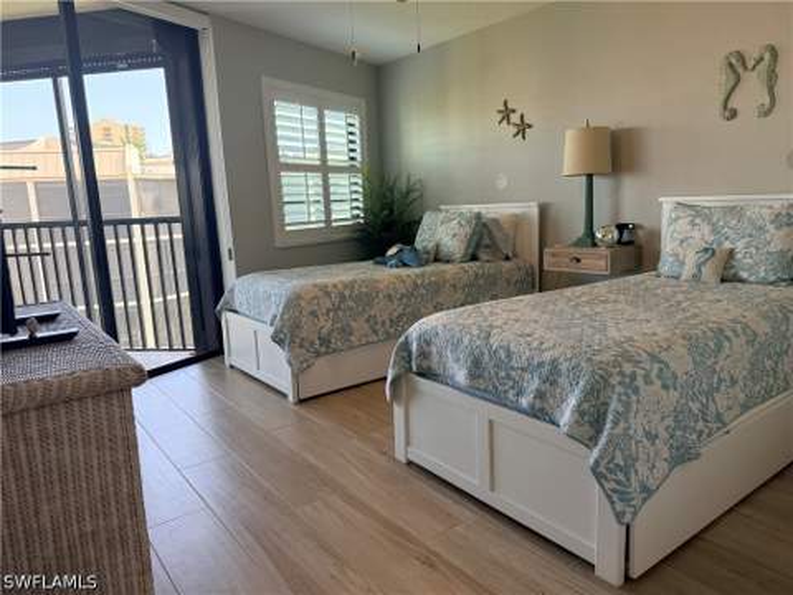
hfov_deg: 71.6
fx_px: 550
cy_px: 298
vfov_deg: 56.8
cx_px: 396
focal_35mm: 24
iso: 200
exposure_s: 1/231
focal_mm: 6.76
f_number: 1.78
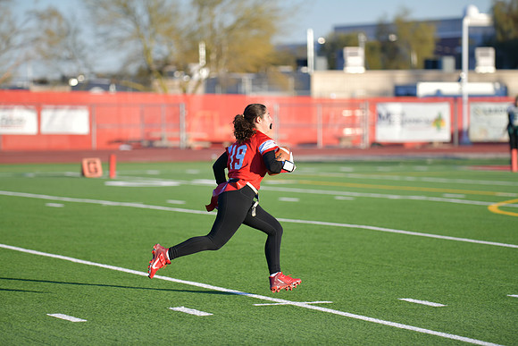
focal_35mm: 170
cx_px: 259
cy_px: 173
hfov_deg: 12.1
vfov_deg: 8.1
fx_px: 2447
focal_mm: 170
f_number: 2.8
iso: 64
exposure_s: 1/800
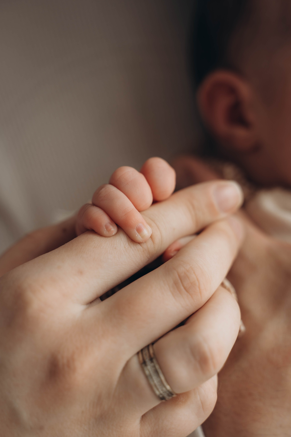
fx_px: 715
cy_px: 218
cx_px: 146
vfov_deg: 33.9
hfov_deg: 23.0
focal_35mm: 59
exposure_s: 1/125
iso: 125
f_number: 3.5
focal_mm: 59
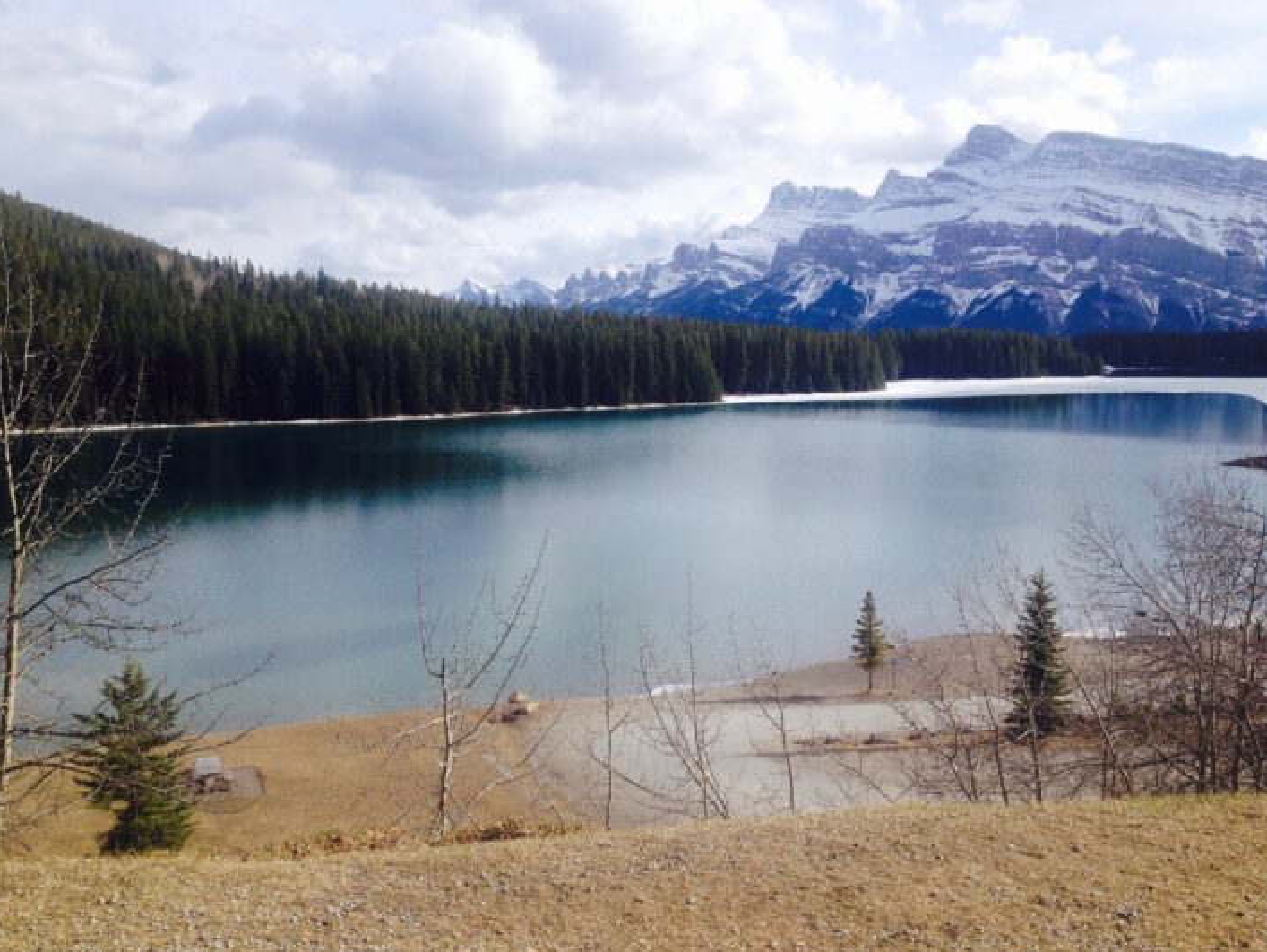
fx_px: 1392
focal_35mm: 38
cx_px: 597
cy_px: 443
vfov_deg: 37.7
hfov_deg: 48.9
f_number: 2.4
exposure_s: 1/1493
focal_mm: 4.28
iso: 50
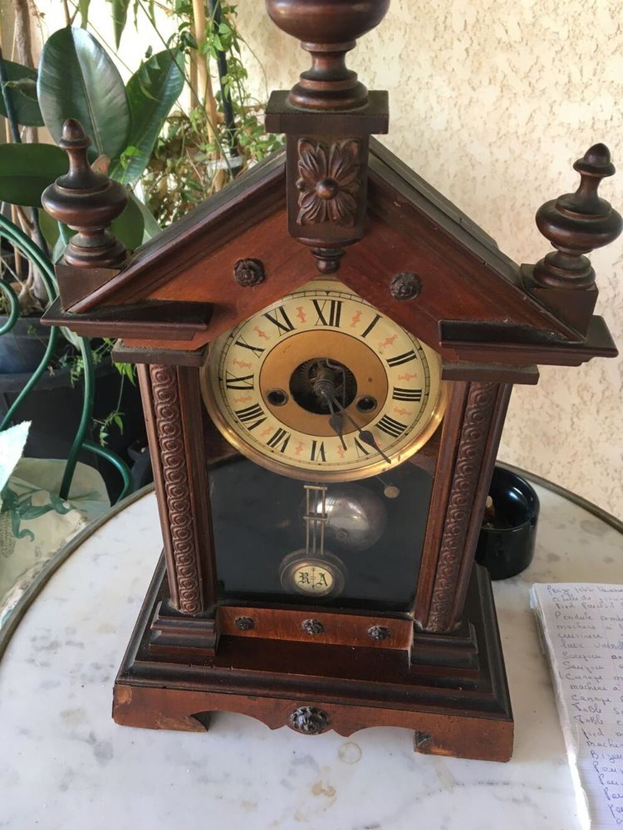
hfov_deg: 48.2
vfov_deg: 61.7
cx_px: 312
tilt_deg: -35.8
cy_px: 415
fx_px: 696
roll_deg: -0.1
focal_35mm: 29
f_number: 2.2
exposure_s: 1/33
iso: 40
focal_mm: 4.15
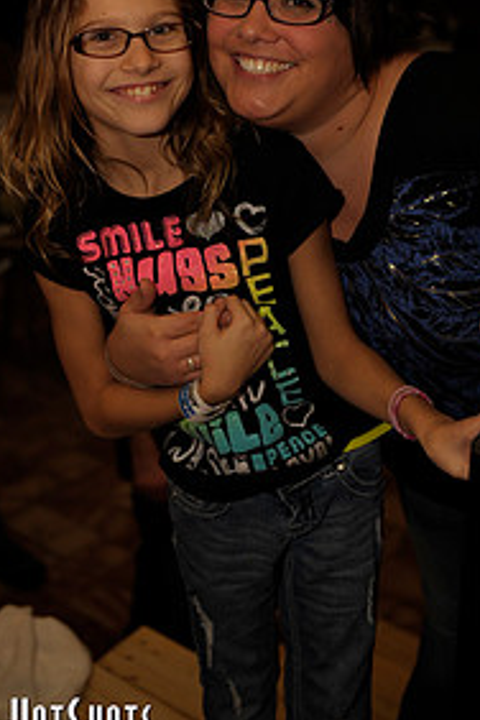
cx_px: 268
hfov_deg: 20.3
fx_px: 1340
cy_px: 220
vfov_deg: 29.8
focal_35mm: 67
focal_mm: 42
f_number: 2.8
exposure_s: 1/250
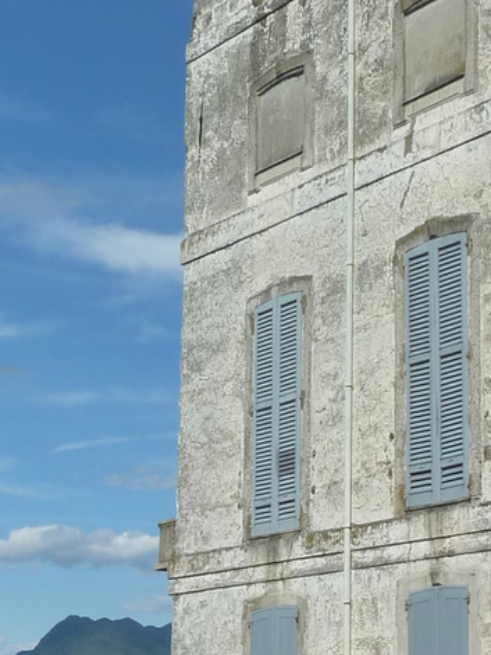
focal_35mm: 85
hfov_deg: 17.1
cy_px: 485
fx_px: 1608
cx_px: 453
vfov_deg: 22.8
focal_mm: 4.1
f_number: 5.6
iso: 125
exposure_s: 1/500
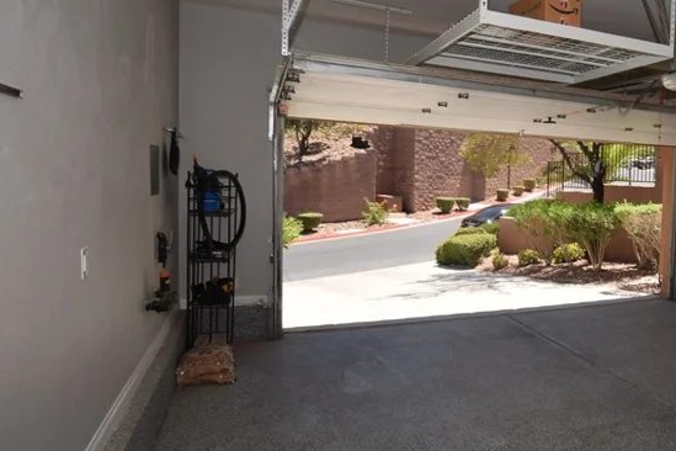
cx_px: 576
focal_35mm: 28
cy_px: 215
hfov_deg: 58.4
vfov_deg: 46.4
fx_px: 526
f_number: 7.1
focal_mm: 10
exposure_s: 1/200
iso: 100
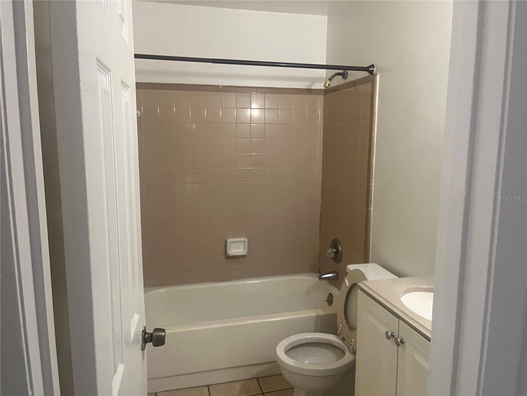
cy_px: 198
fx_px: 396
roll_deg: +0.0
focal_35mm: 26
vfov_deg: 53.1
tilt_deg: -8.4
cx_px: 264
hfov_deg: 67.3
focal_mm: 5.1
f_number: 1.6
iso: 320
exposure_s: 1/60
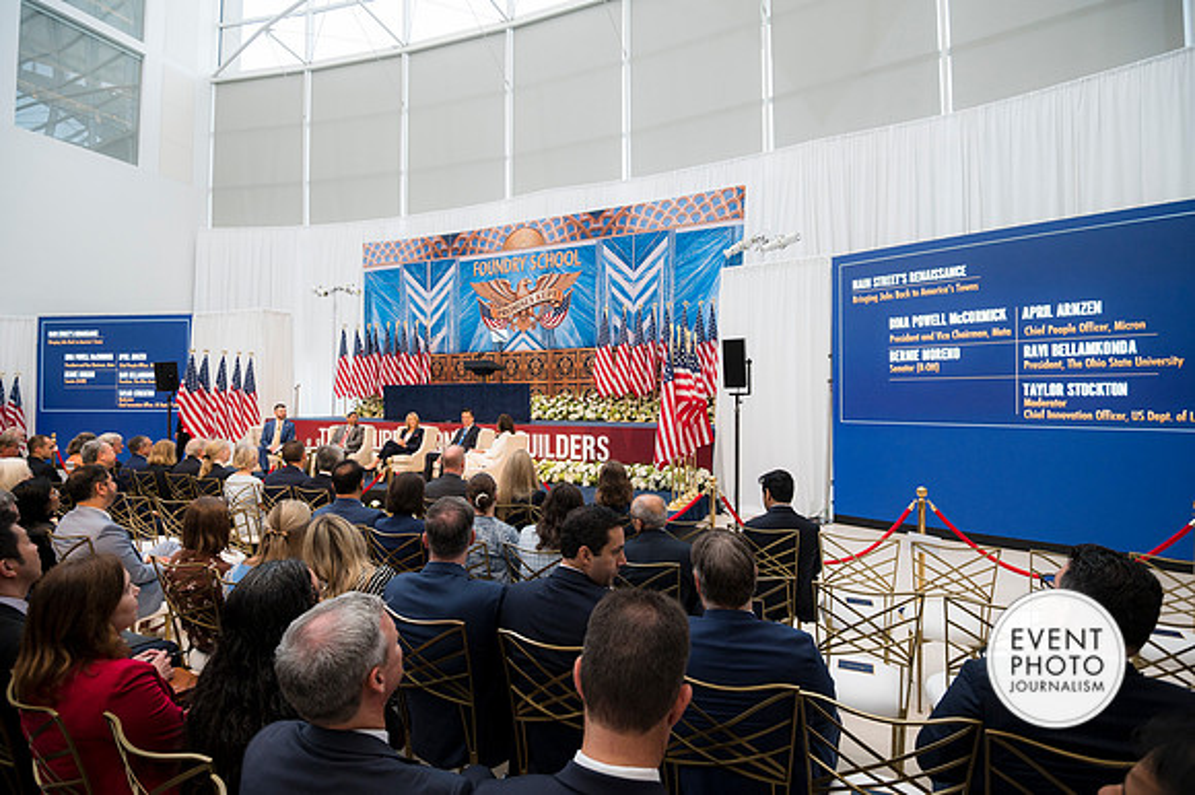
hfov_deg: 96.8
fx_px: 531
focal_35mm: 16
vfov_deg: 73.7
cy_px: 398
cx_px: 598
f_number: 4
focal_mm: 16
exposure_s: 1/160
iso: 720
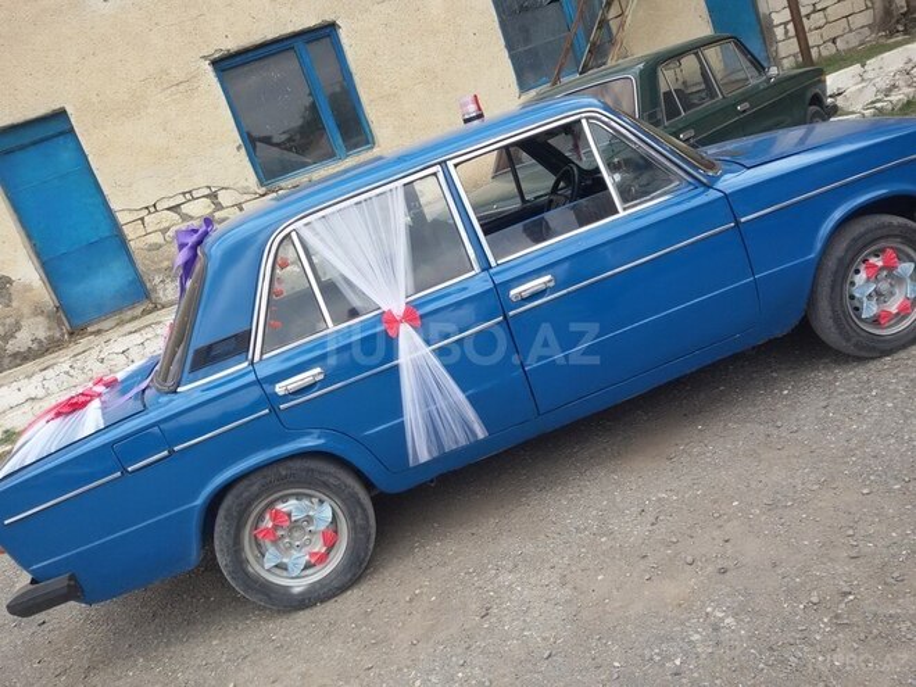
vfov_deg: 45.4
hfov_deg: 58.4
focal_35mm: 31
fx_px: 820
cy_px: 344
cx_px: 458
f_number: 2.4
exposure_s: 1/348
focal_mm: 2.93
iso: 40
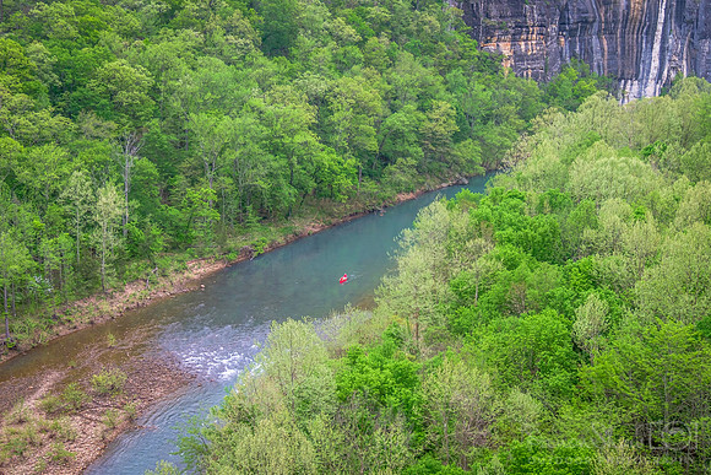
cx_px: 356
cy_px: 238
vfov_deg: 24.6
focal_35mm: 55
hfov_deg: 36.2
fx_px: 1086
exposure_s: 1/30
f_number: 11
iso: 640
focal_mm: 36.6
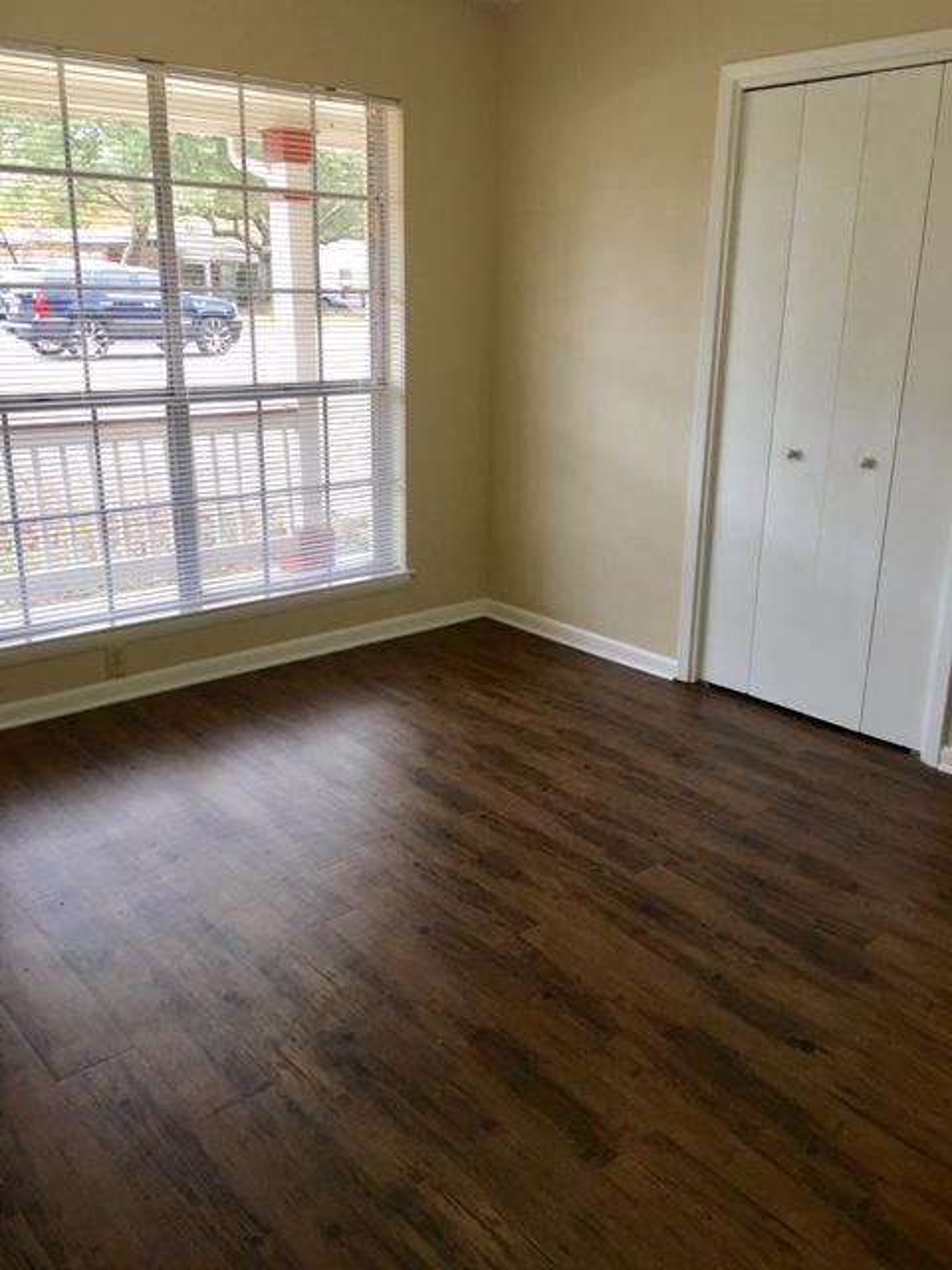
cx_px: 476
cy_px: 635
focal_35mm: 29
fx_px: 1063
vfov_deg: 61.7
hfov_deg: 48.2
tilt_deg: -16.7
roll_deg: -1.6
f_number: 2.2
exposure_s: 1/30
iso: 40
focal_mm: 4.15
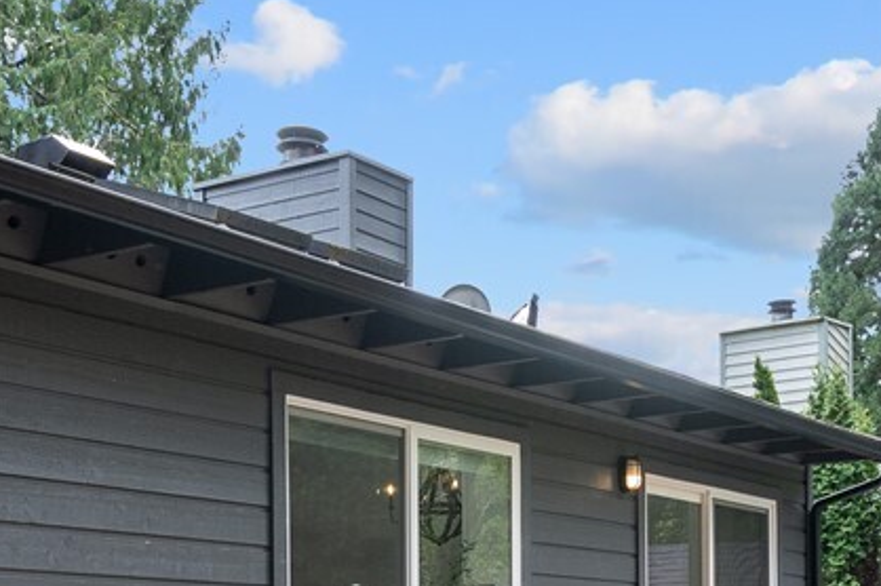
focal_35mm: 65
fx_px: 1589
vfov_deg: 19.6
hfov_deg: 30.8
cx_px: 585
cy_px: 714
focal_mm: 16
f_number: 9
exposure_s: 1/100
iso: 320
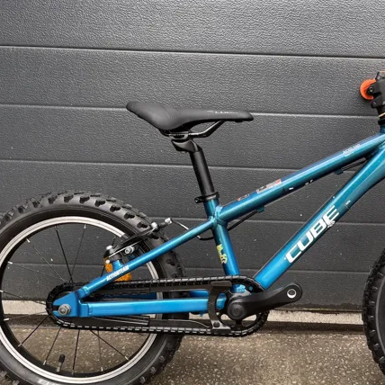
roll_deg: -2.0
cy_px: 245
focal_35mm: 43
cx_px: 298
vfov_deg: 38.9
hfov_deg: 38.0
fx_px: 541
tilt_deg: -14.8
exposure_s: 1/353
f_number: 1.6
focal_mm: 5.96
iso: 50
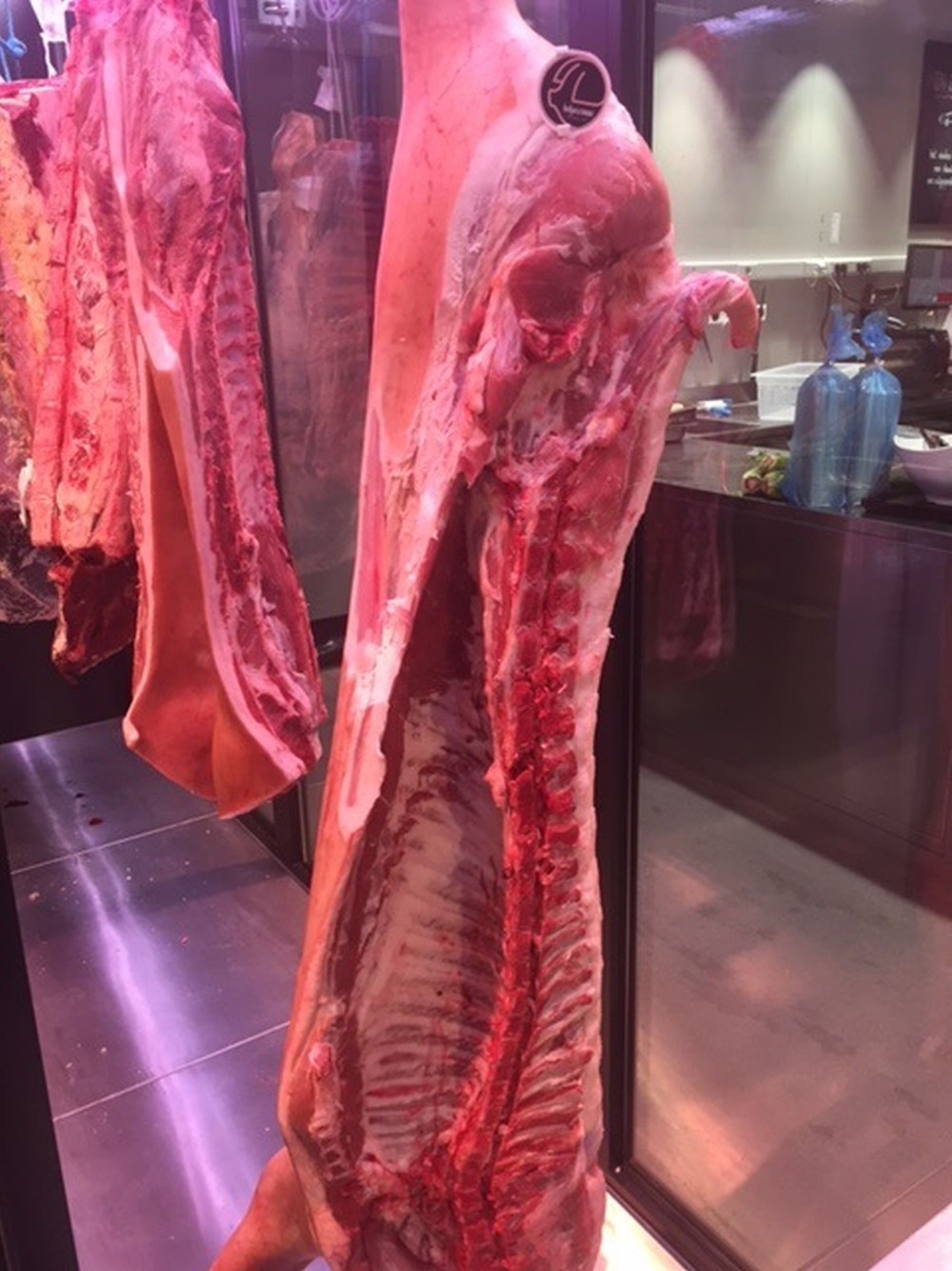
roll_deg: +1.7
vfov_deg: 61.7
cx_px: 476
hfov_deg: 48.2
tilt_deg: -16.7
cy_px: 636
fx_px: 1064
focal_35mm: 29
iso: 50
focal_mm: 4.15
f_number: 2.2
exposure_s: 1/33
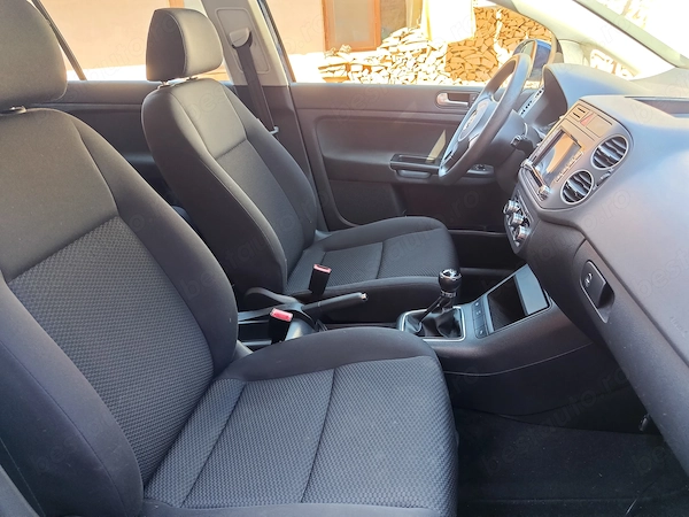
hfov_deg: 71.6
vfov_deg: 56.8
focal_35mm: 24
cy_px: 258
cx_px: 344
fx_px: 478
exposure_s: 1/99.9
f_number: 1.7
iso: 1000
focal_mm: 5.24
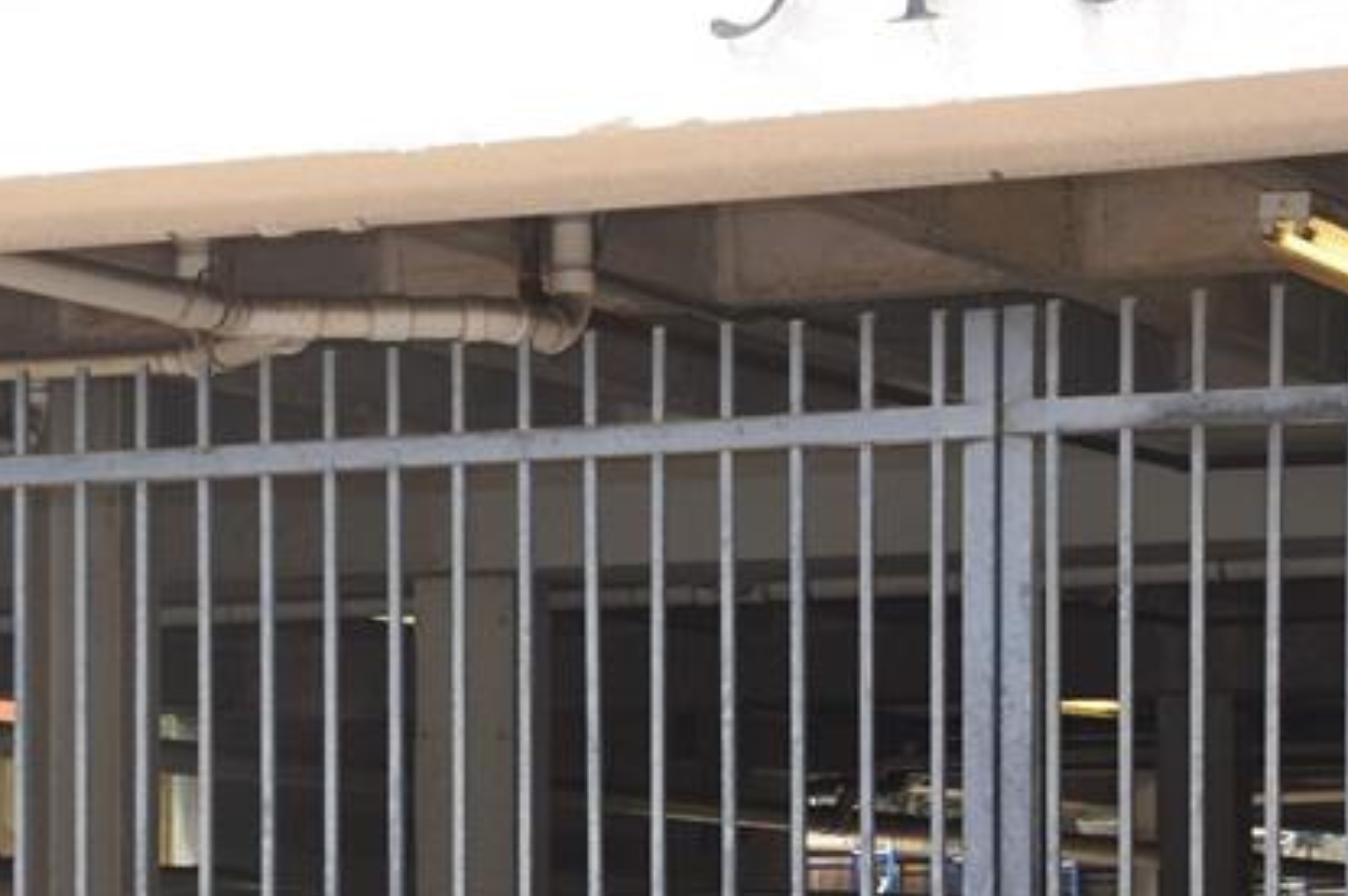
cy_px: 779
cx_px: 198
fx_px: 5537
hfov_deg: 13.8
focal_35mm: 148
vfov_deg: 9.2
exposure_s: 1/200
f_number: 5.6
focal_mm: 40
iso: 200
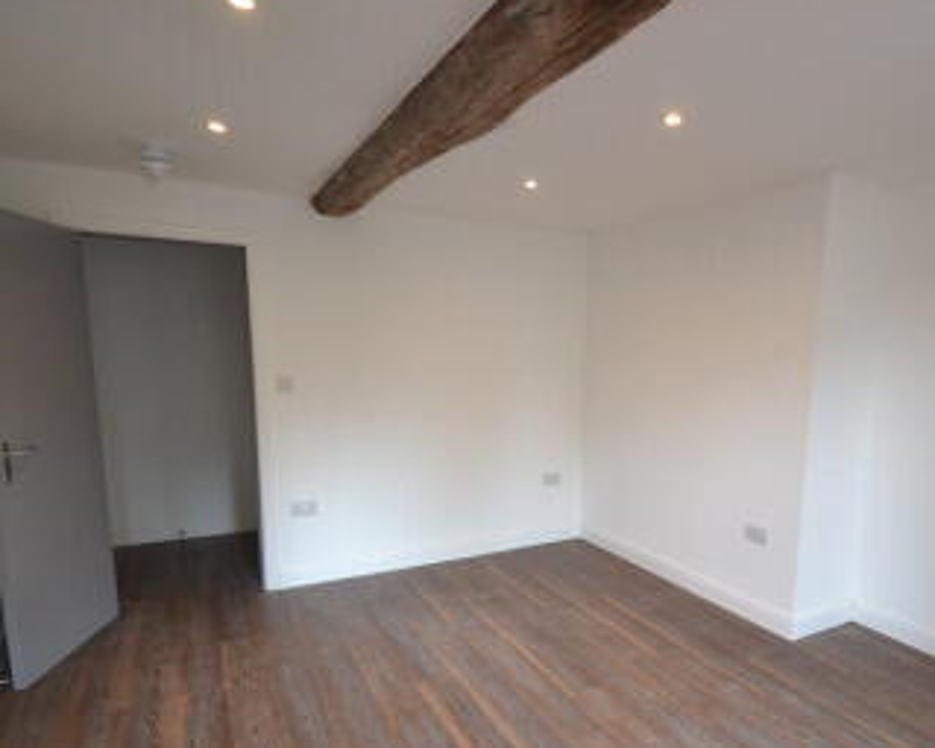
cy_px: 453
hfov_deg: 76.8
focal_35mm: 21
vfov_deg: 64.8
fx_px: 581
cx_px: 557
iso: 400
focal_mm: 10
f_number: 4.5
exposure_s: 1/80
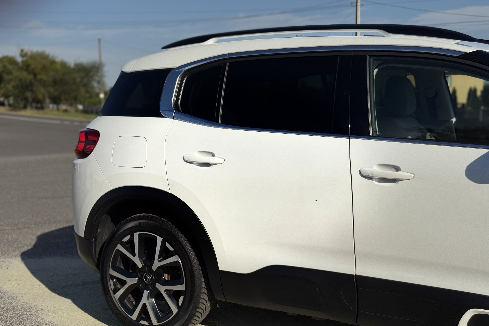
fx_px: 679
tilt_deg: -6.3
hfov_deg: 39.6
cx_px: 244
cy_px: 171
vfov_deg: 27.0
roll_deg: -0.2
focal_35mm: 50
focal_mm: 6.76
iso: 50
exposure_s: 1/20000
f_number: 1.78
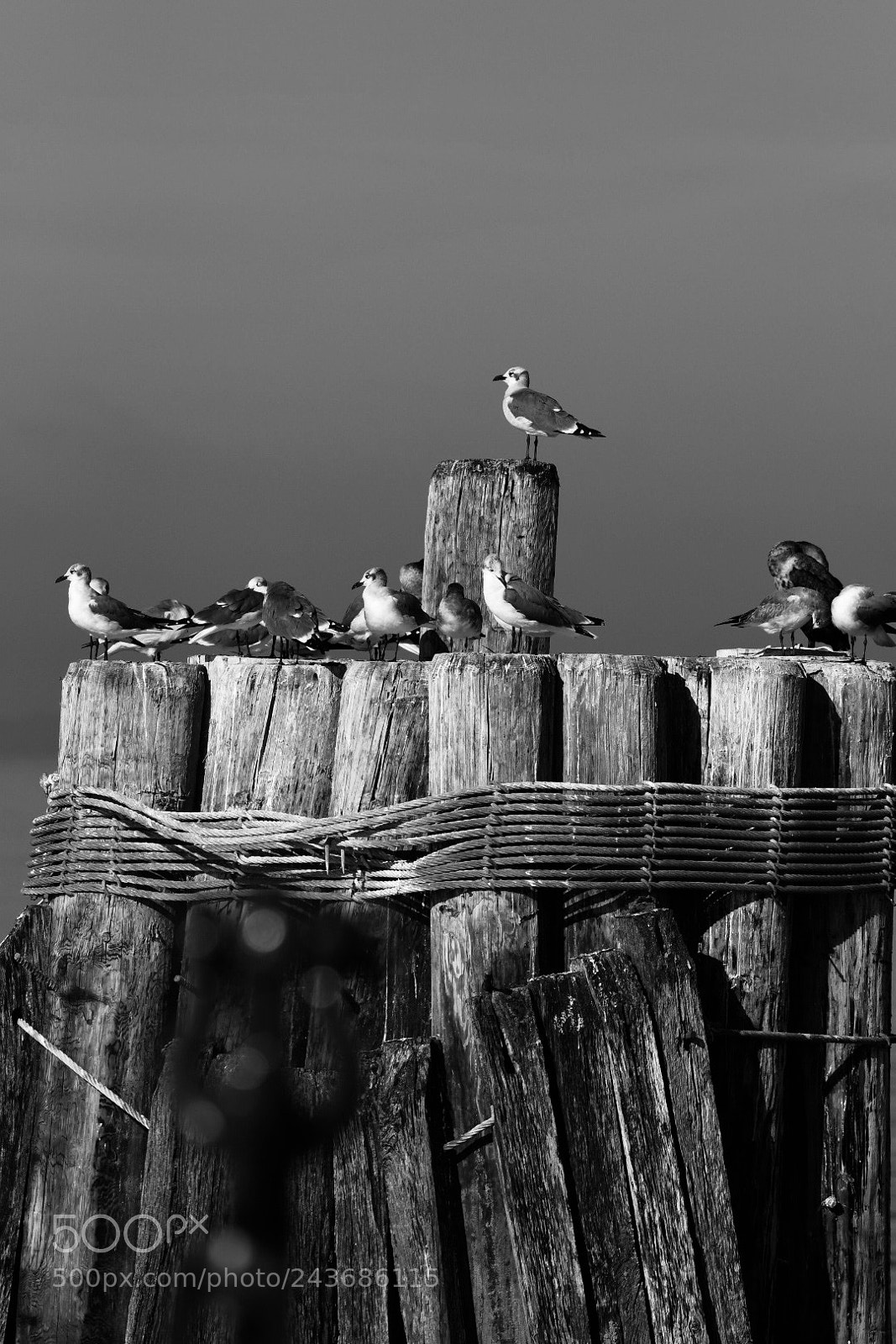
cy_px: 672
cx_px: 448
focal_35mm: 300
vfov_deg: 6.9
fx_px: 11197
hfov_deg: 4.6
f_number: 5.6
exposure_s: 1/4000
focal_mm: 200
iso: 250
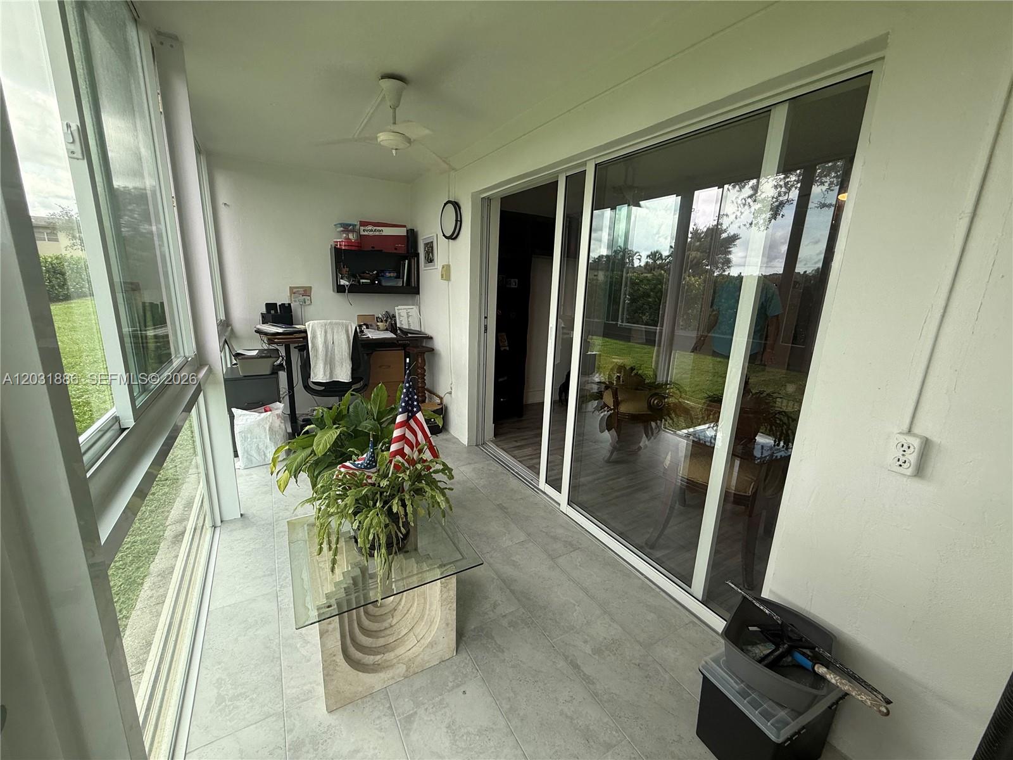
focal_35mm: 14
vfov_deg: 85.7
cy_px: 380
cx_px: 506
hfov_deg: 102.1
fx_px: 410
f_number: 2.2
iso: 50
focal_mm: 2.22
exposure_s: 1/103
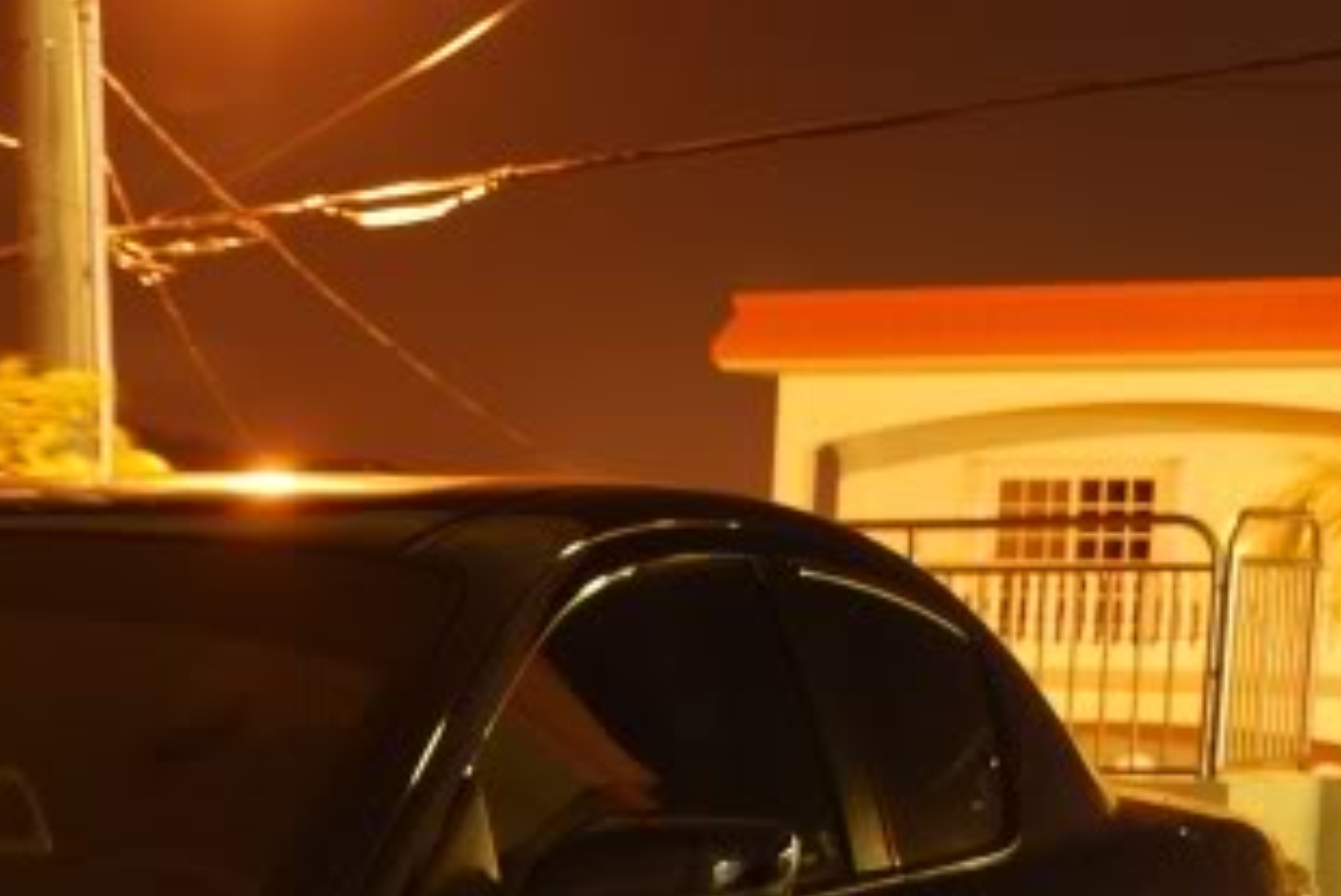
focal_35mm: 109
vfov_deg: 11.9
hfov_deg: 17.8
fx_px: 4062
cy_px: 1413
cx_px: -262
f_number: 4
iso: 100
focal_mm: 22
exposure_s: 30
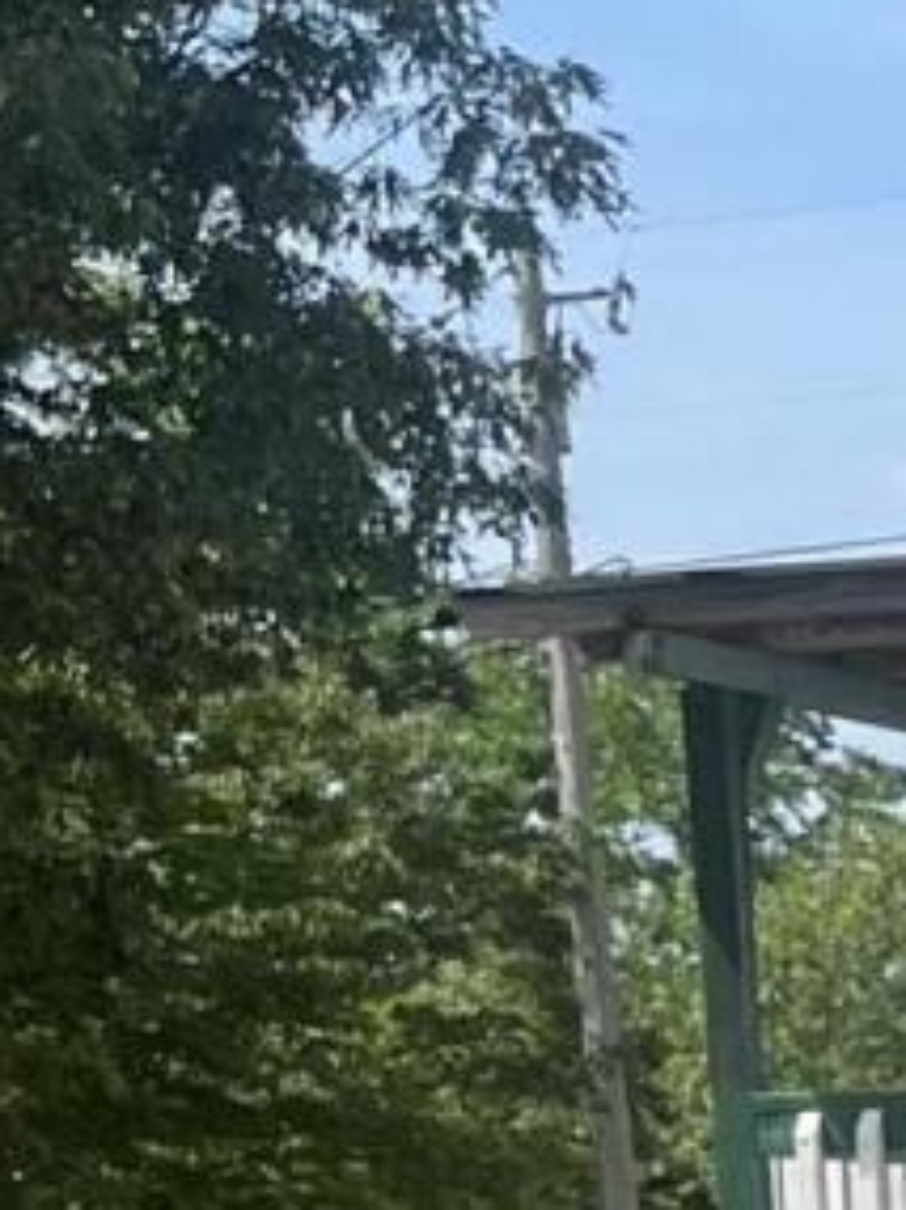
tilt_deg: -3.2
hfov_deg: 7.0
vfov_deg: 10.6
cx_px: 3069
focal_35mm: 182
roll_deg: +0.9
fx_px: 6361
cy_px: 1620
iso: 50
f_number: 1.5
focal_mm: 5.7
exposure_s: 1/3257
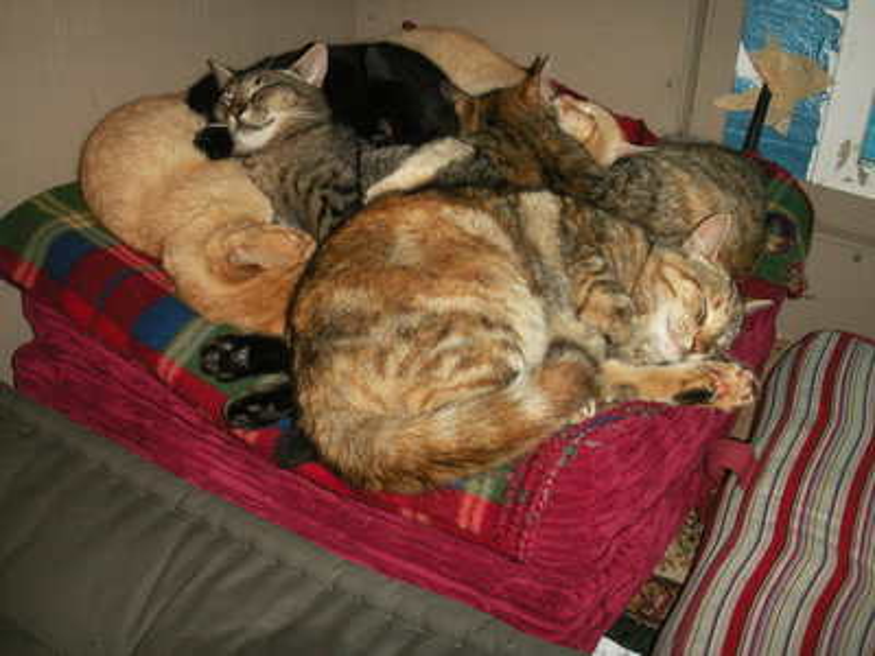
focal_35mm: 37
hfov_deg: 50.1
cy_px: 328
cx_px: 438
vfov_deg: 38.7
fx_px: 935
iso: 160
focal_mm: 7.7
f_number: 3.5
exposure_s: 1/40
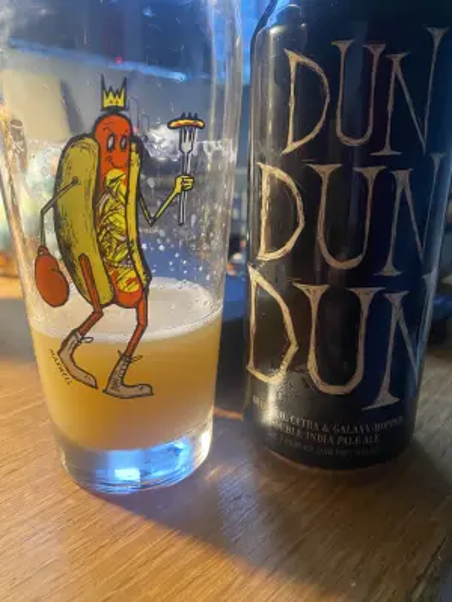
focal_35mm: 25
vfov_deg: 69.4
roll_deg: -1.1
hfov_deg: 54.9
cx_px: 226
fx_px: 435
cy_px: 301
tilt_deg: -17.2
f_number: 1.8
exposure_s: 1/56
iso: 500
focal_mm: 4.25
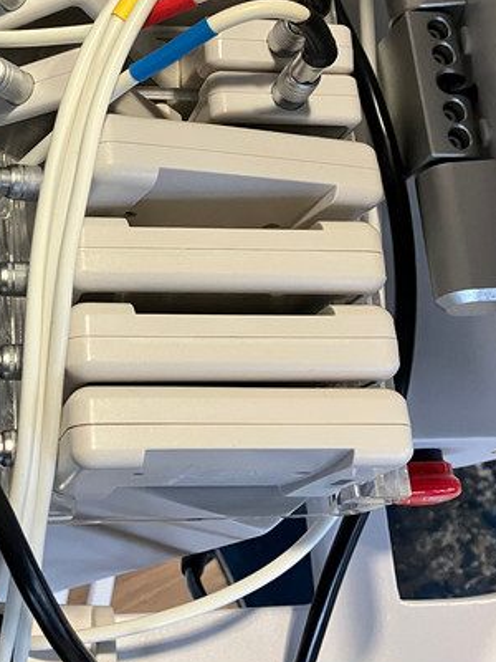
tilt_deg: -65.6
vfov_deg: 34.0
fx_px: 1070
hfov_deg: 25.3
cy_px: 209
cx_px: 51
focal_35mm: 56
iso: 200
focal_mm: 3.99
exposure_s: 1/60
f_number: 1.8
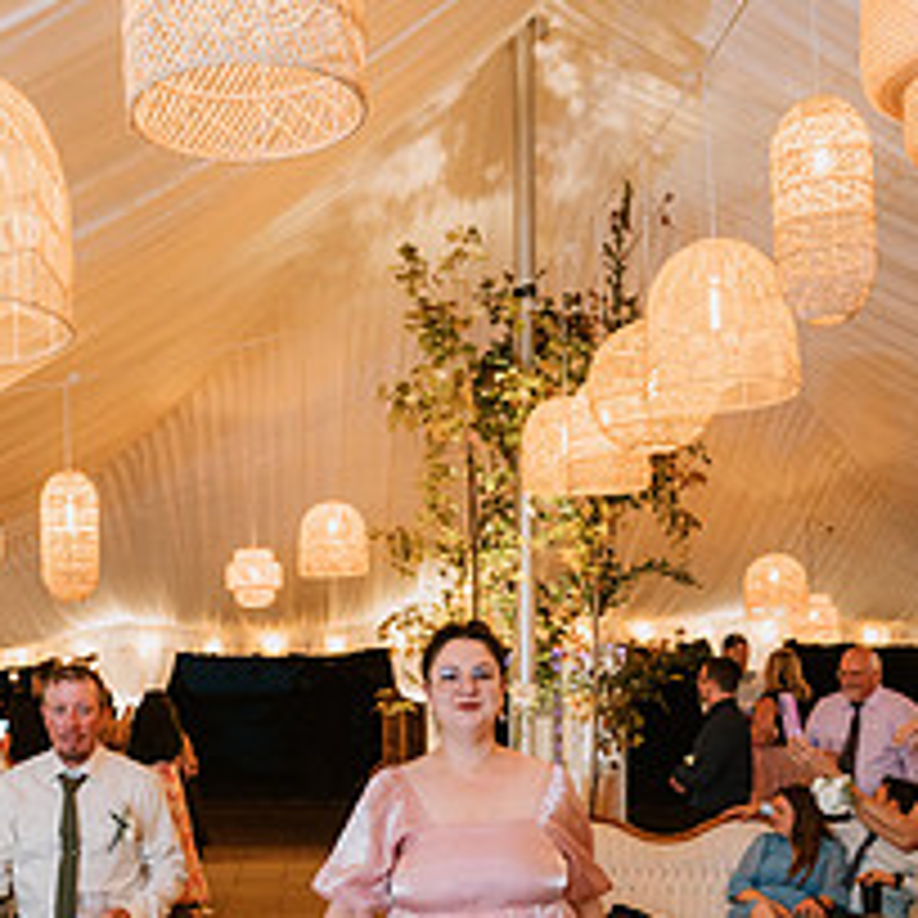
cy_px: 724
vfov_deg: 36.4
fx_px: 1350
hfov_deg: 37.1
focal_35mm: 45
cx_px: 304
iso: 2500
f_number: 2.8
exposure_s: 1/200
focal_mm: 24
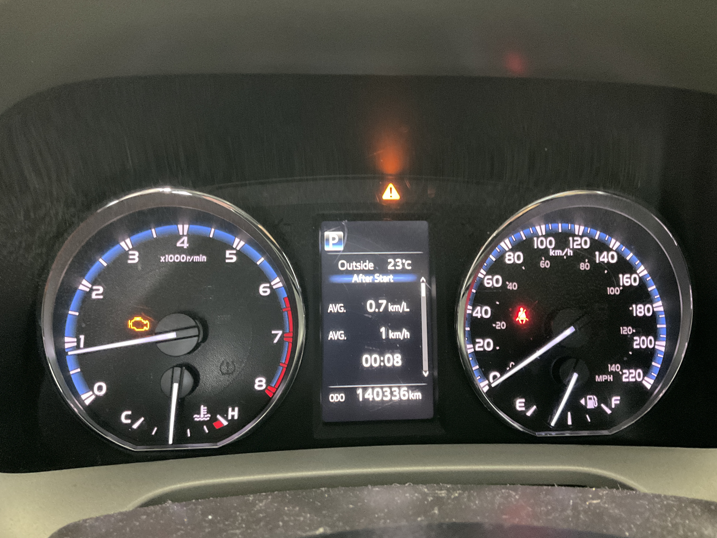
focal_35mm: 30
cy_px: 262
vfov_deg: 46.8
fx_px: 621
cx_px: 366
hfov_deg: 60.0
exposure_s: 1/24
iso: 500
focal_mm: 3
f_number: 1.8
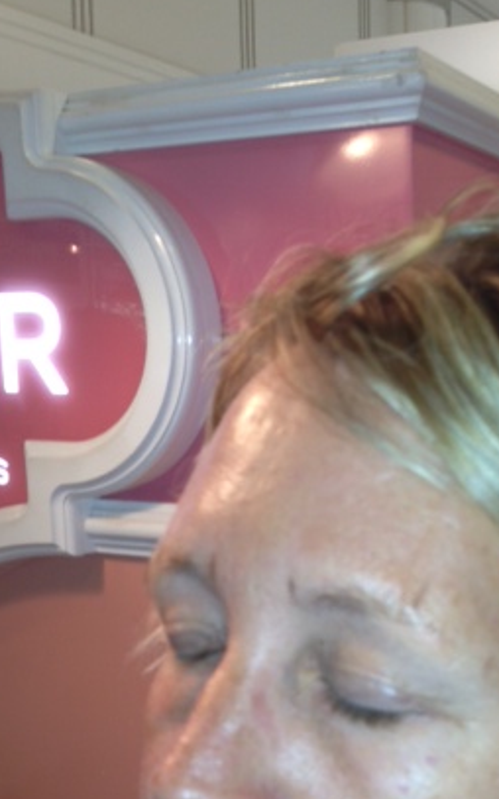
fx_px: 1198
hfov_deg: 23.0
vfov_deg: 36.0
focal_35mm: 55
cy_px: 607
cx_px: 434
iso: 50
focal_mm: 4.13
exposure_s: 1/25
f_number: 2.4
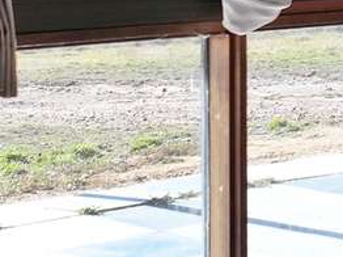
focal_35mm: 176
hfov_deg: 10.9
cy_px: -68
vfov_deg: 8.3
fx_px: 1742
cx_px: 503
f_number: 2.8
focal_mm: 12.29
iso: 300
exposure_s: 1/320
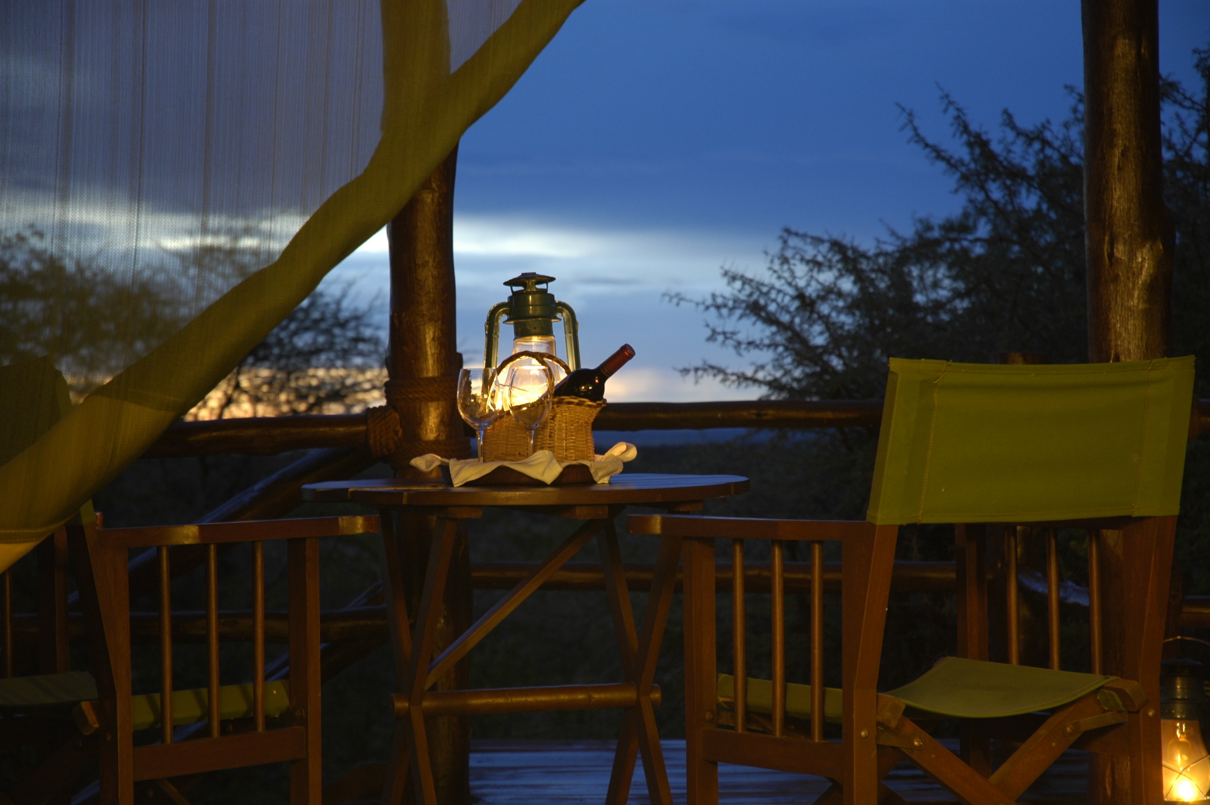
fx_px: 3526
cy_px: 402
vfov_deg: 13.0
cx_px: 605
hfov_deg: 19.5
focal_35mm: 105
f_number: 4.5
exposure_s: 2.5
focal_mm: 70
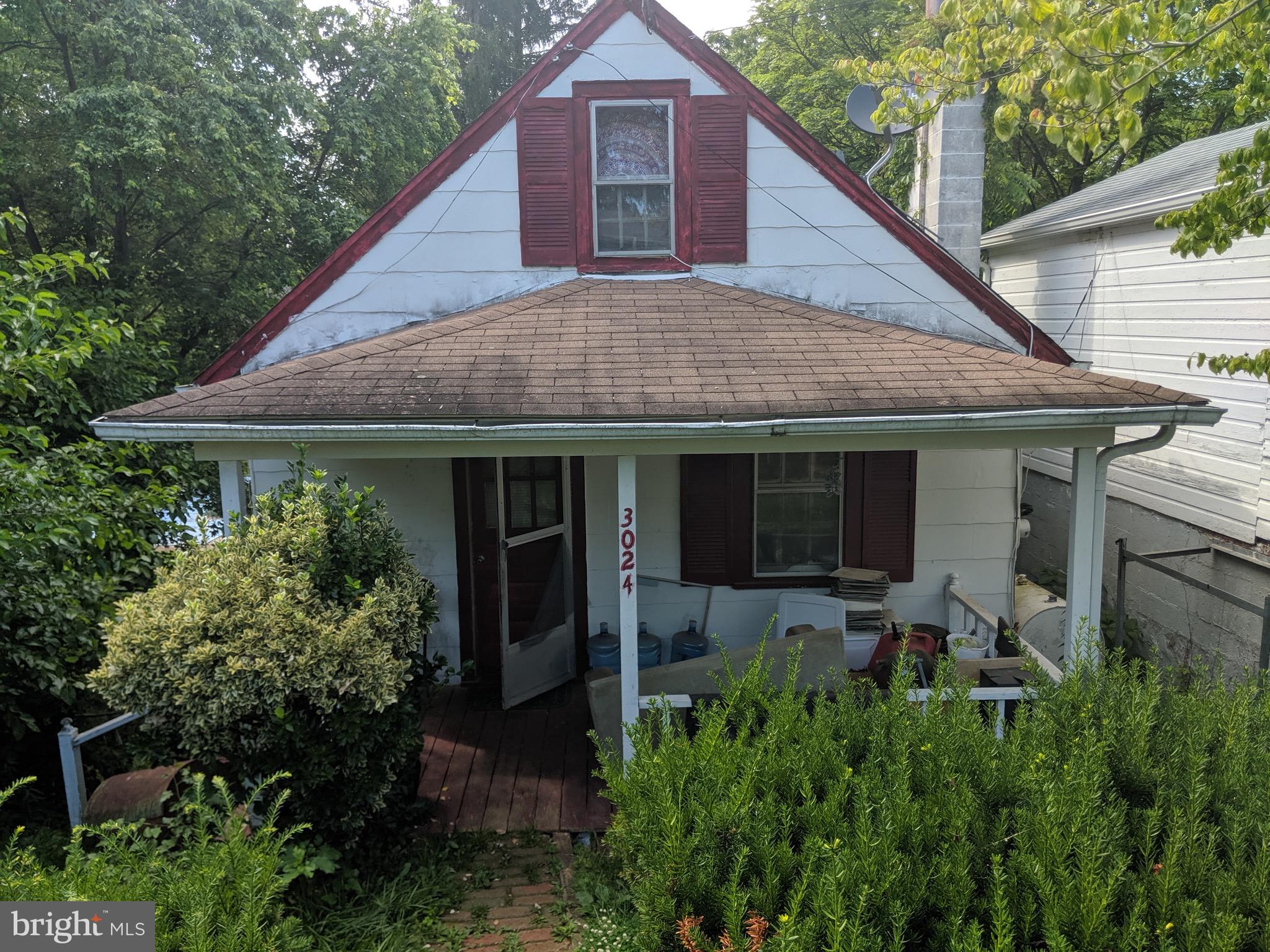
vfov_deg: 51.4
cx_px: 635
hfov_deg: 65.3
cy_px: 476
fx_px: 991
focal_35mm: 27
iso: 31
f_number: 1.8
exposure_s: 1/570
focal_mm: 4.44
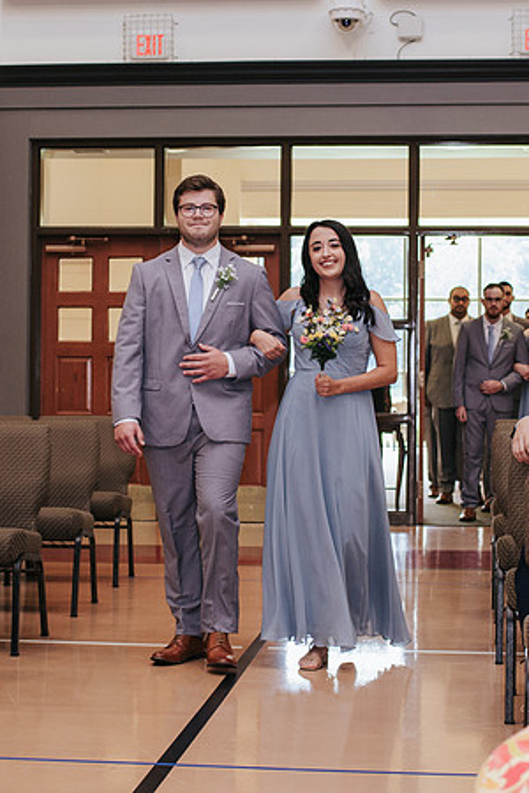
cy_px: 361
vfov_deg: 24.9
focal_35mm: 82
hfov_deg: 16.7
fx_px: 1800
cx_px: 264
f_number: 3.2
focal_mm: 35
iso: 900
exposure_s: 1/200
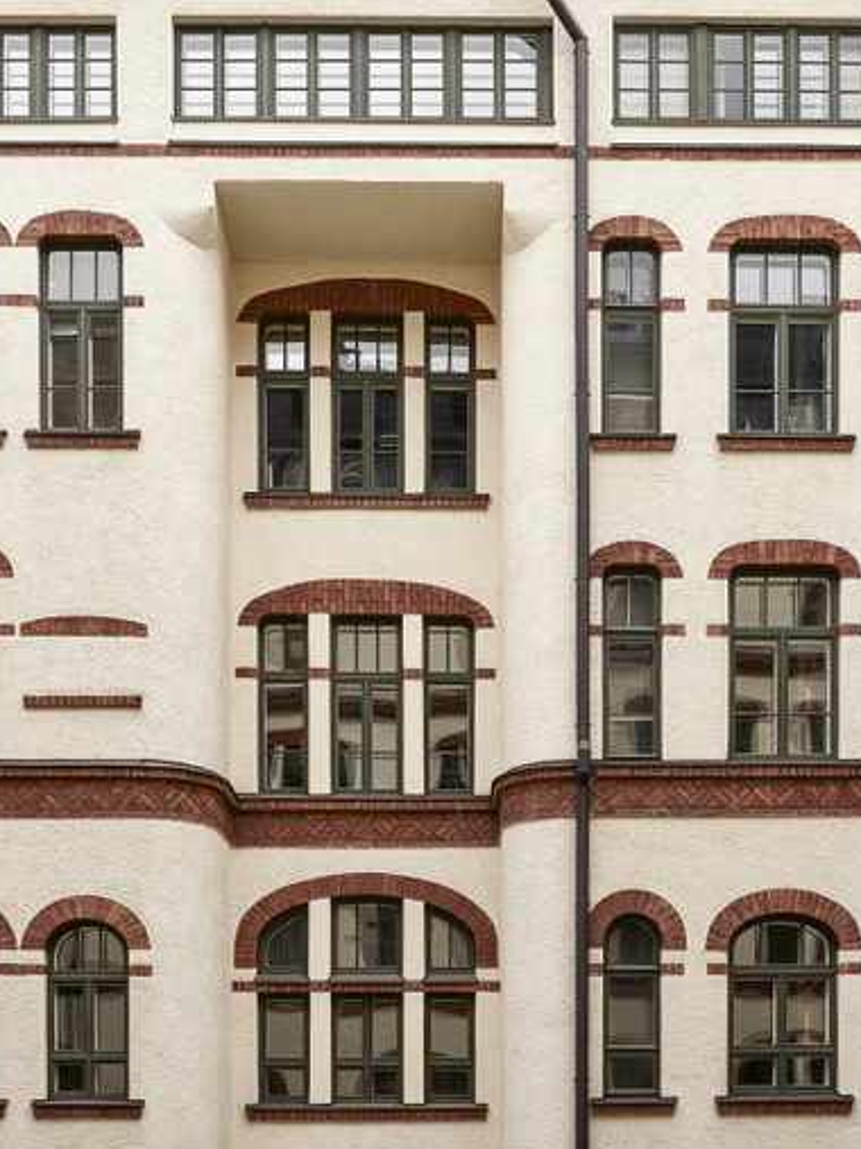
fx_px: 1692
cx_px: 308
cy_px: 579
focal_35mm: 51
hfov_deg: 28.4
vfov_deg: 37.5
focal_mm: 35
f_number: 8
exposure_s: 1/100
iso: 100
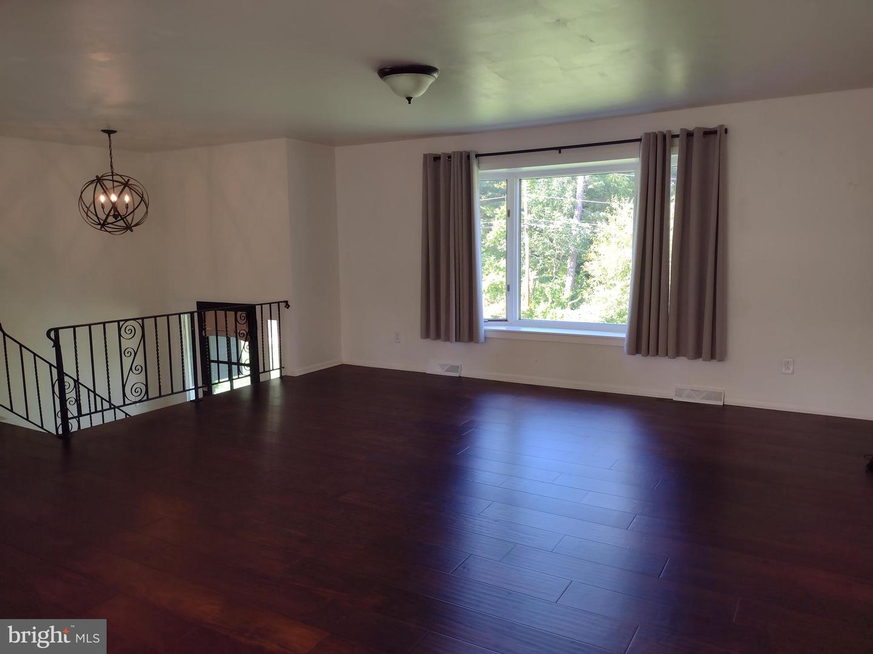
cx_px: 436
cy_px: 327
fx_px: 681
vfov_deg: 51.4
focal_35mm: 27
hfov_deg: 65.3
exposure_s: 1/131
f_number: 1.7
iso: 100
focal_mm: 4.71
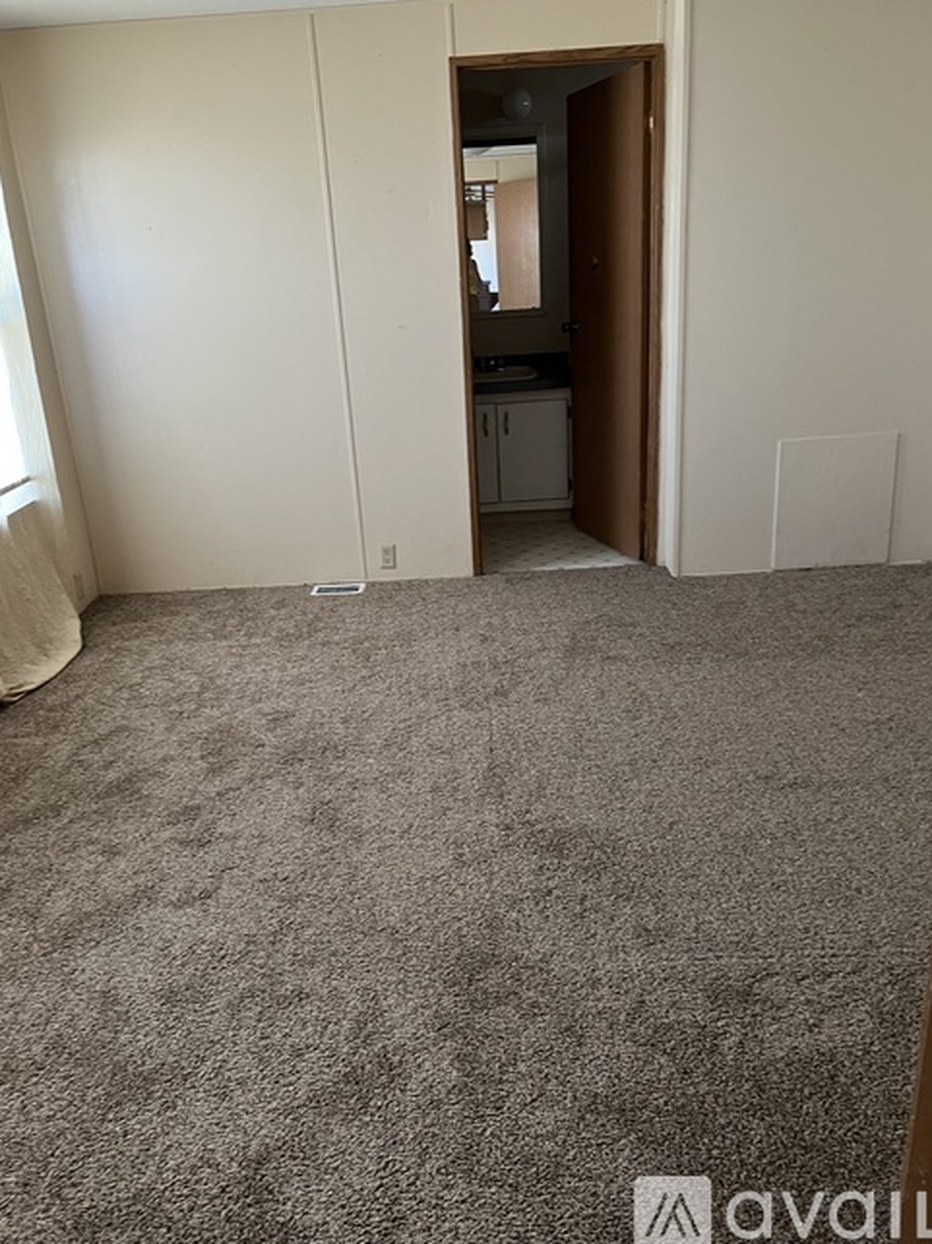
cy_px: 607
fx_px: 970
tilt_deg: -19.1
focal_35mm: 27
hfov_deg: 51.3
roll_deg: +3.4
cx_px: 463
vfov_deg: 65.3
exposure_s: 1/60
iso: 250
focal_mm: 5.7
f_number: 1.5
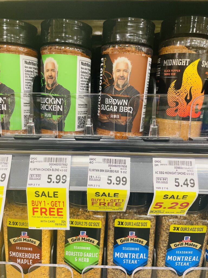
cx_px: 104
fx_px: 208
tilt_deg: -12.8
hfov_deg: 53.1
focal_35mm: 26
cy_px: 139
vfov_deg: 67.3
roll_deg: -0.2
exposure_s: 1/60
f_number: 1.6
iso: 125
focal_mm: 4.2
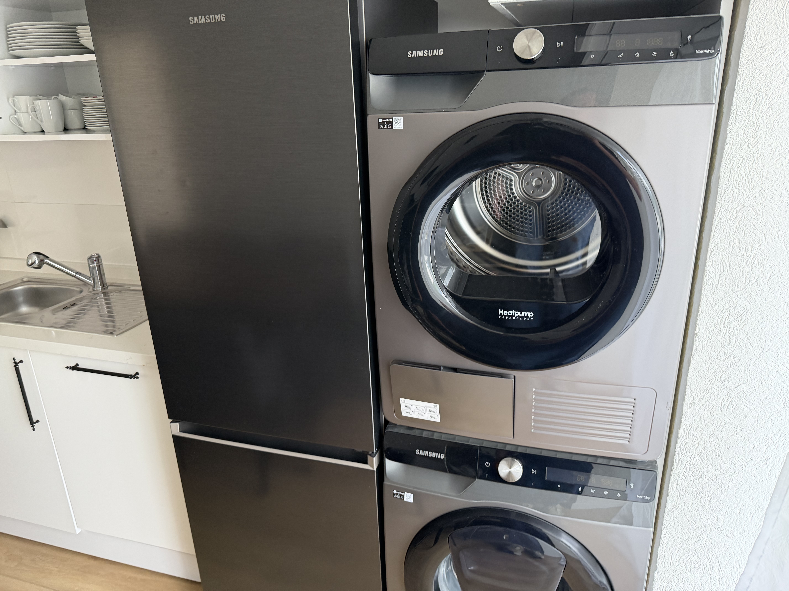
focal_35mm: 24
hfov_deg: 71.6
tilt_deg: -20.2
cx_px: 394
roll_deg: +3.2
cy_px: 296
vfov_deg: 56.8
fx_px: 547
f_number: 1.78
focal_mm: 6.76
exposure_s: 1/75
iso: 200
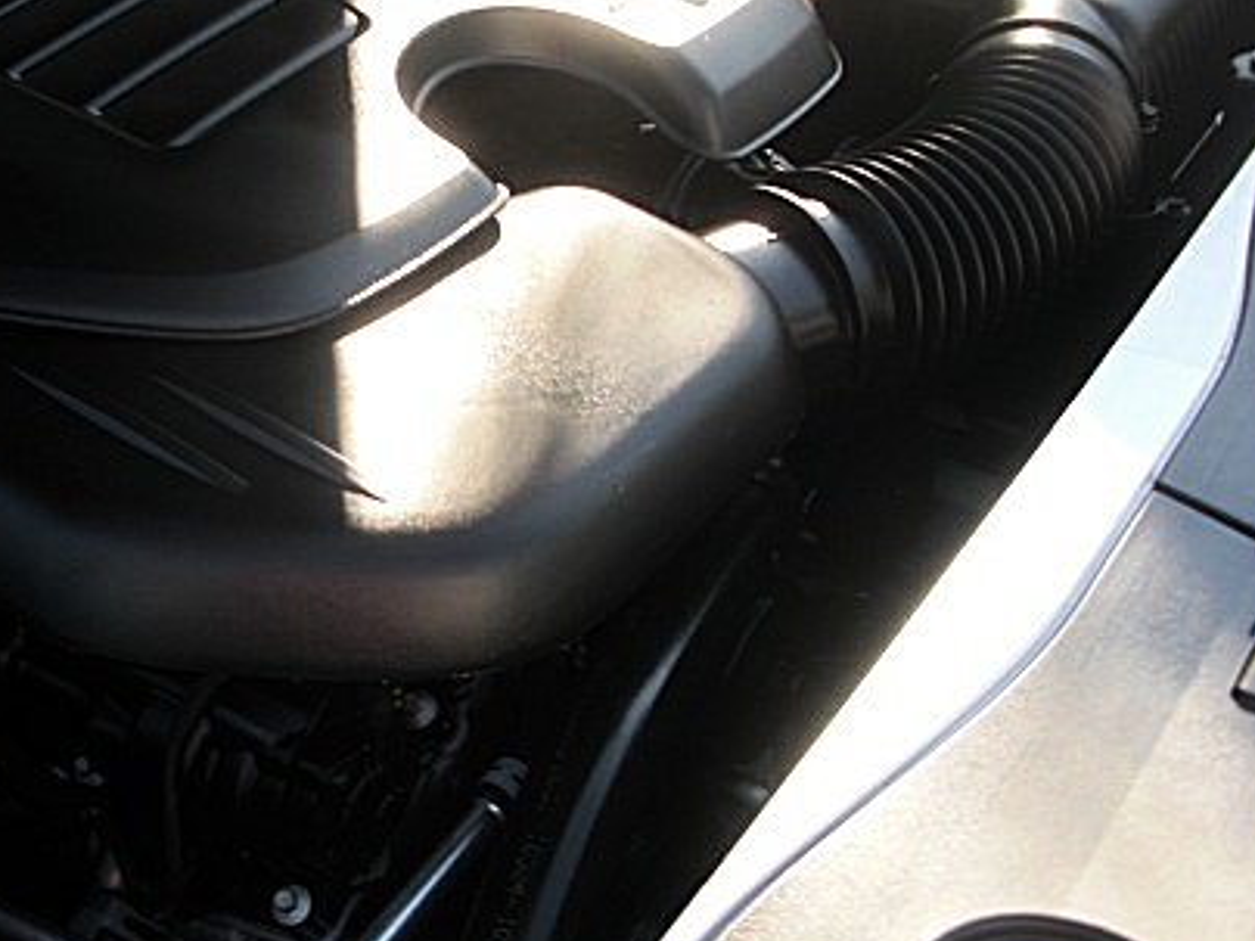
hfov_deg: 33.1
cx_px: 308
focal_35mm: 57
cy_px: 388
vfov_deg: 25.6
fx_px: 2067
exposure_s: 1/125
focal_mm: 6.3
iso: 50
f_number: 2.8
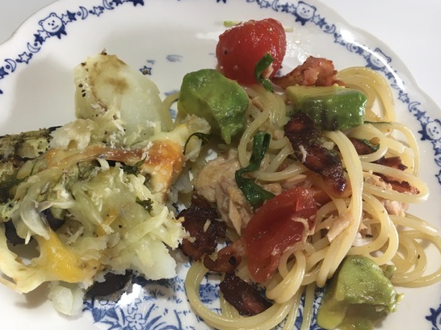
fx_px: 433
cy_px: 180
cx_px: 200
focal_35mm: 34
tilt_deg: -64.3
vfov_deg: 41.7
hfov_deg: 53.9
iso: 50
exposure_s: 1/30
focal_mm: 4.15
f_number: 2.2
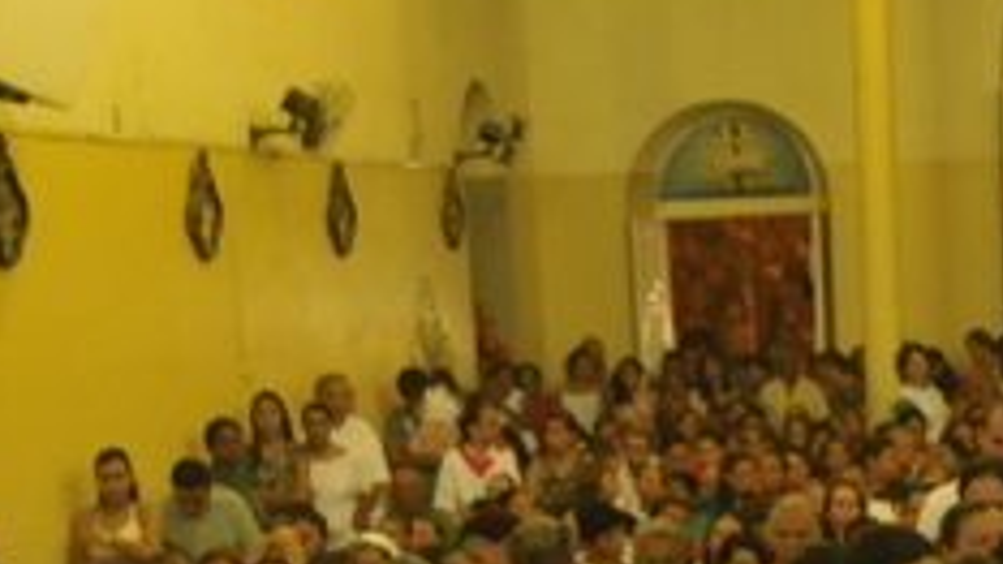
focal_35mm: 97
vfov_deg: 11.8
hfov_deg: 21.1
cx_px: 1050
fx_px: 2579
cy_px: 900
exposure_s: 1/20
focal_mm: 18
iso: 1000
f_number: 5
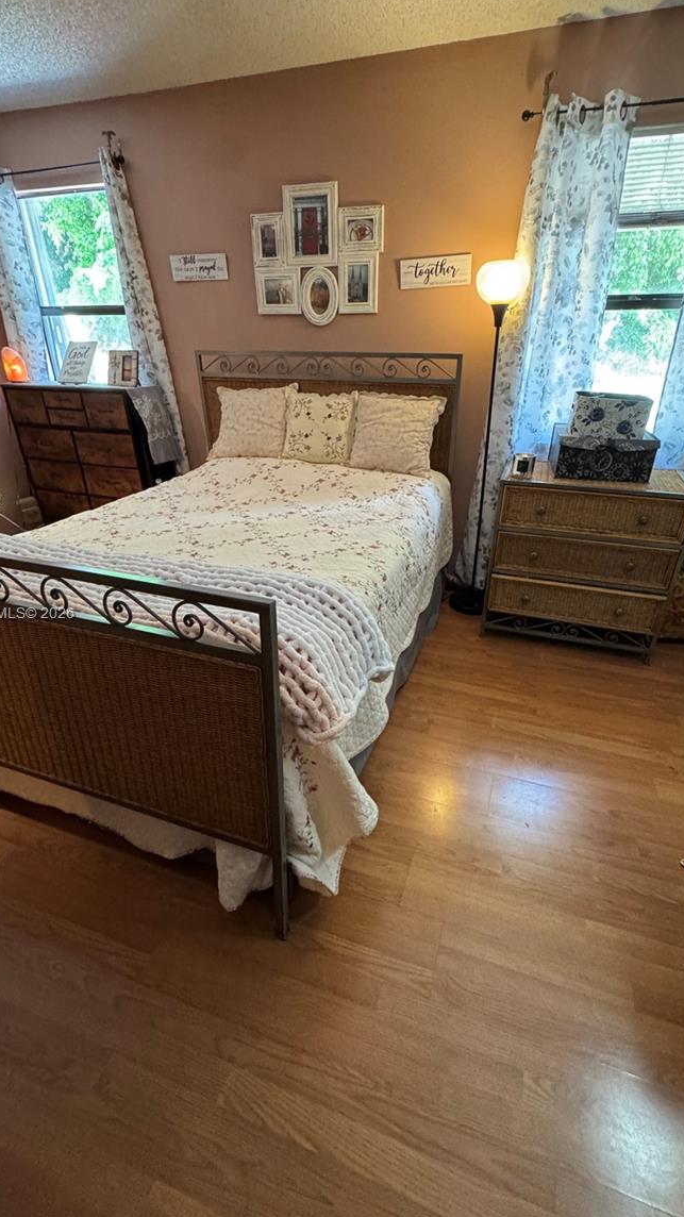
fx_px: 516
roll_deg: +0.5
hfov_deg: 67.0
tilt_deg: -26.7
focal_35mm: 16
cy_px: 615
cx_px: 356
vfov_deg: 99.4
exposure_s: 1/60
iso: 640
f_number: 2.2
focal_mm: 2.22
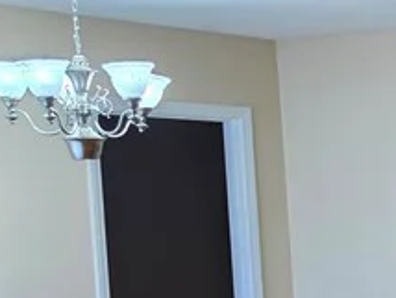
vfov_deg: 13.2
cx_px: 862
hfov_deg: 14.1
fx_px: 1260
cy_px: 350
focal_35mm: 110
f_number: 1.4
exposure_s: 1/120
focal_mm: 6.5
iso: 125
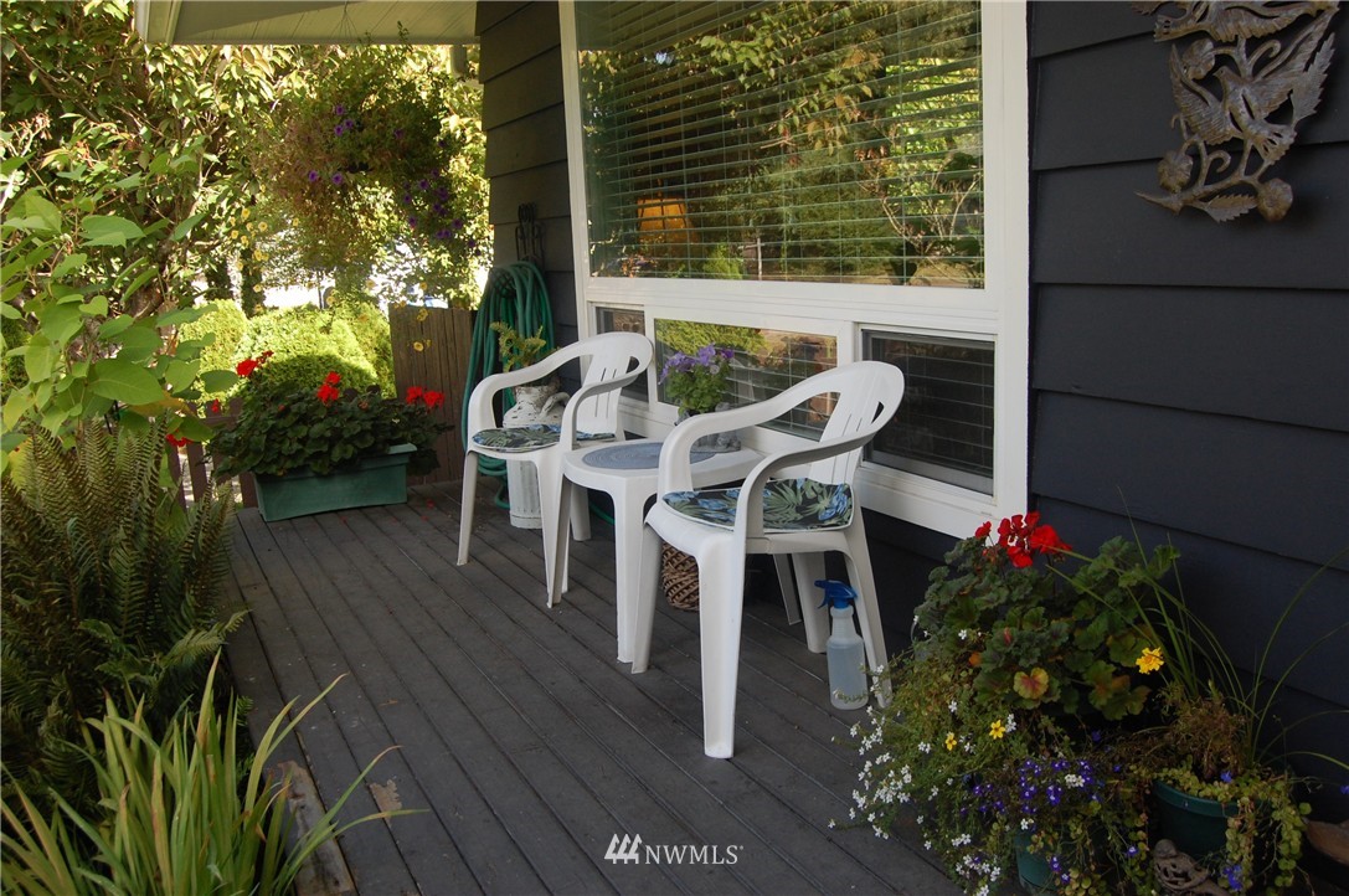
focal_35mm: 30
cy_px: 448
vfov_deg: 43.5
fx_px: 1123
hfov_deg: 62.0
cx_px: 674
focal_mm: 20
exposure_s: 1/200
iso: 400
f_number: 7.1
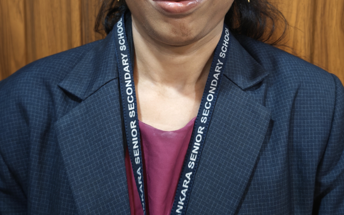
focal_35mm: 33
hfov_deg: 58.1
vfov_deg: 37.0
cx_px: 172
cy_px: 43
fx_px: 309
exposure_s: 1/50
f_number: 1.67
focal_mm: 8.71
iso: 400
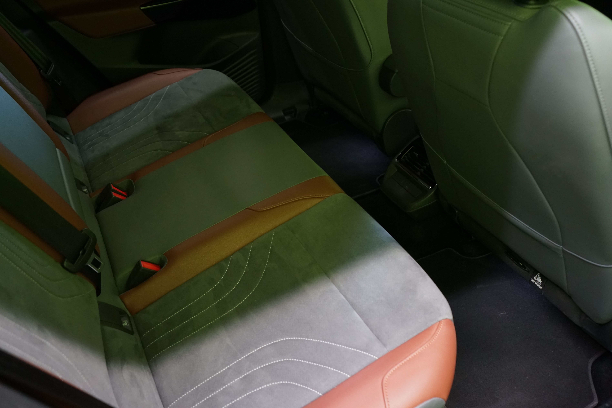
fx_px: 510
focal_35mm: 30
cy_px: 204
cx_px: 306
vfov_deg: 43.6
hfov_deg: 61.9
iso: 2500
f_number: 4.5
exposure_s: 1/20
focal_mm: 30
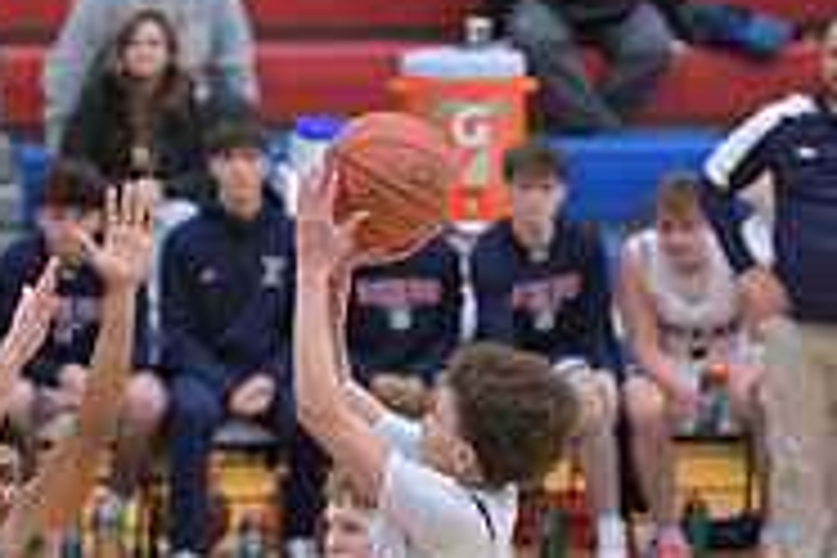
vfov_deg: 3.3
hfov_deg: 4.9
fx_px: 9764
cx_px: 306
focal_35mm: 420
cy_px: 801
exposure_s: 1/800
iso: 4000
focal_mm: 135
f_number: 4
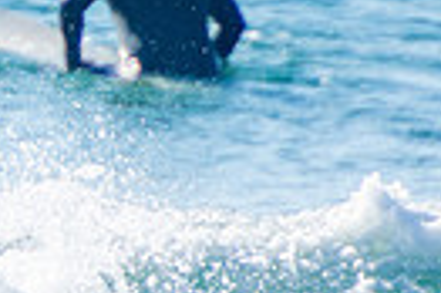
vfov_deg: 0.5
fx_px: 32483
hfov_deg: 0.8
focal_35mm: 2655
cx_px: -495
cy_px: 150
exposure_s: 1/1250
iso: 250
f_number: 5.6
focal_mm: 400
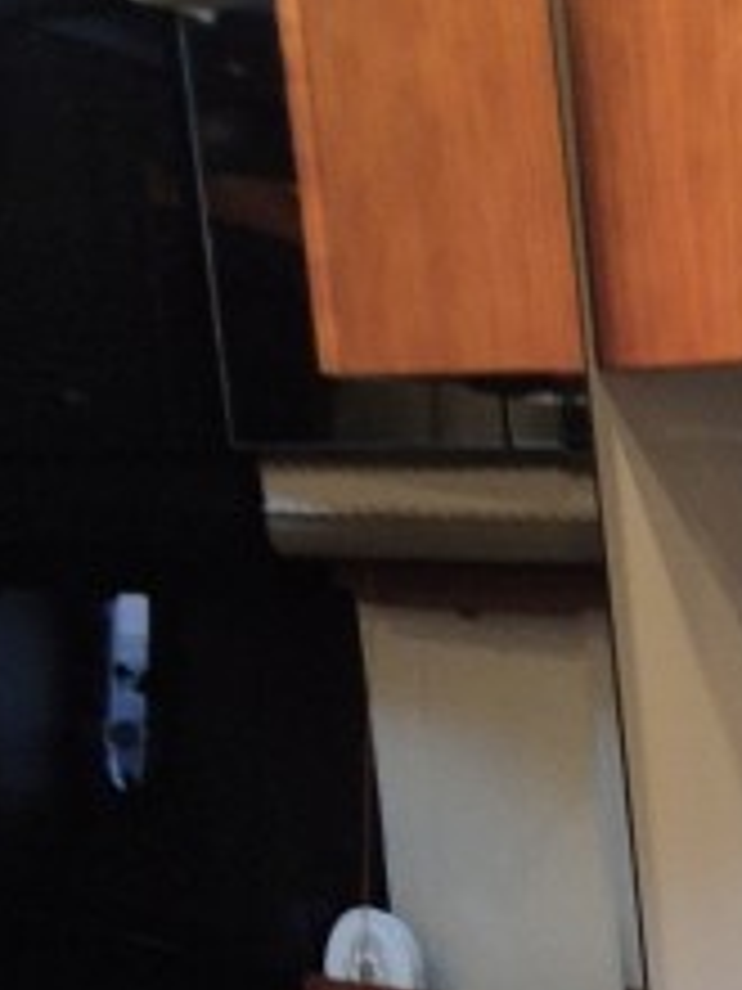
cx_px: 1237
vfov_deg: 28.0
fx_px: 1686
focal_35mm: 59
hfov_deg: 19.9
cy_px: 1228
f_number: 2.2
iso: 400
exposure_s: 1/50
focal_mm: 2.2
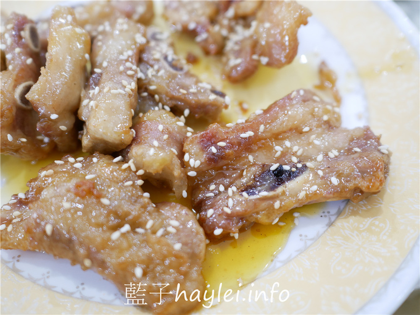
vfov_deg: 46.8
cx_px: 210
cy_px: 158
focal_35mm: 30
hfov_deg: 60.0
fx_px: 364
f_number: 1.7
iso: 500
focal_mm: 15
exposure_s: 1/60
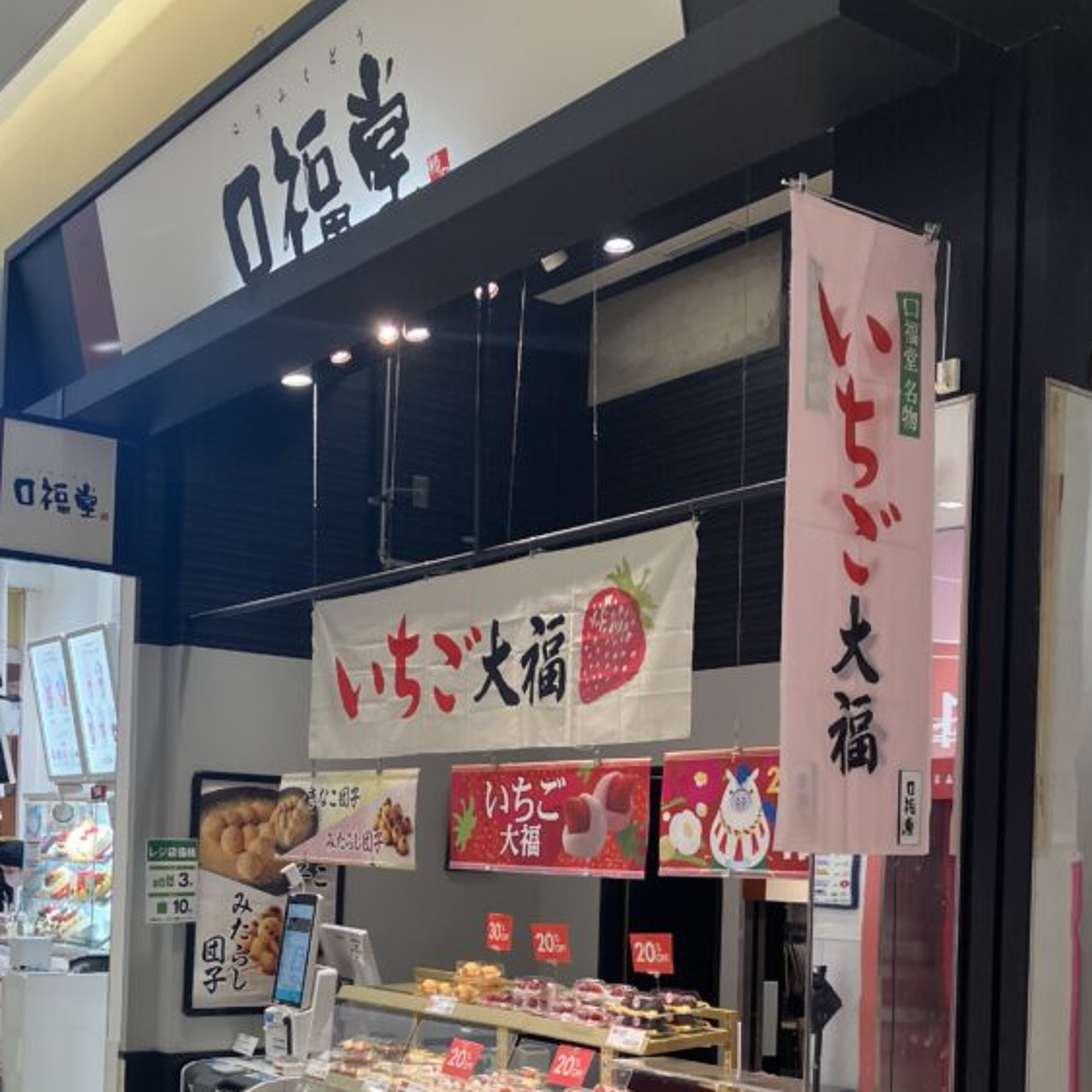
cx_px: 530
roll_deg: -1.7
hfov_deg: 37.5
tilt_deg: +0.3
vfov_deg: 36.4
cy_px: 851
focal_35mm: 45
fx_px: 1606
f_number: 1.8
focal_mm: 3.99
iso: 80
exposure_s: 1/100
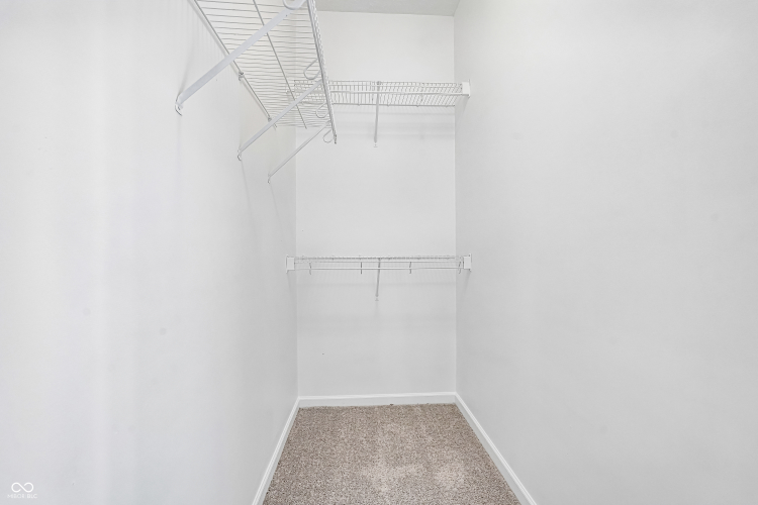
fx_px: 337
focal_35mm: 16
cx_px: 379
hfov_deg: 96.7
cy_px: 252
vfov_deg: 73.7
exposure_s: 1/30
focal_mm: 16
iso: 2000
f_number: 8
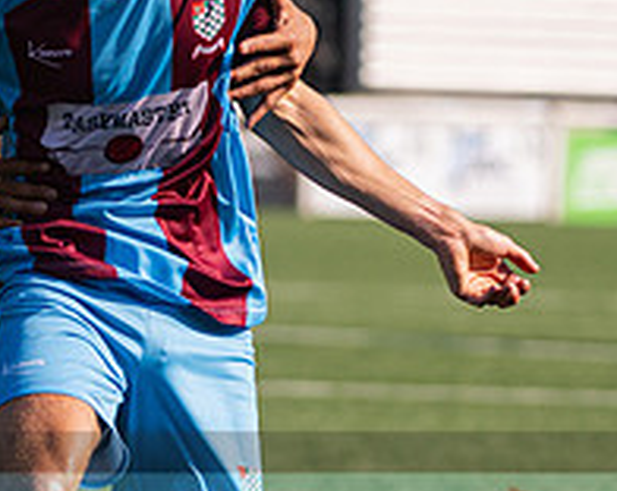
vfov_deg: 2.9
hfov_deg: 3.7
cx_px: 29
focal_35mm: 529
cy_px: 383
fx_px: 9641
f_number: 2.8
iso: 200
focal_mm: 135
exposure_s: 1/4000
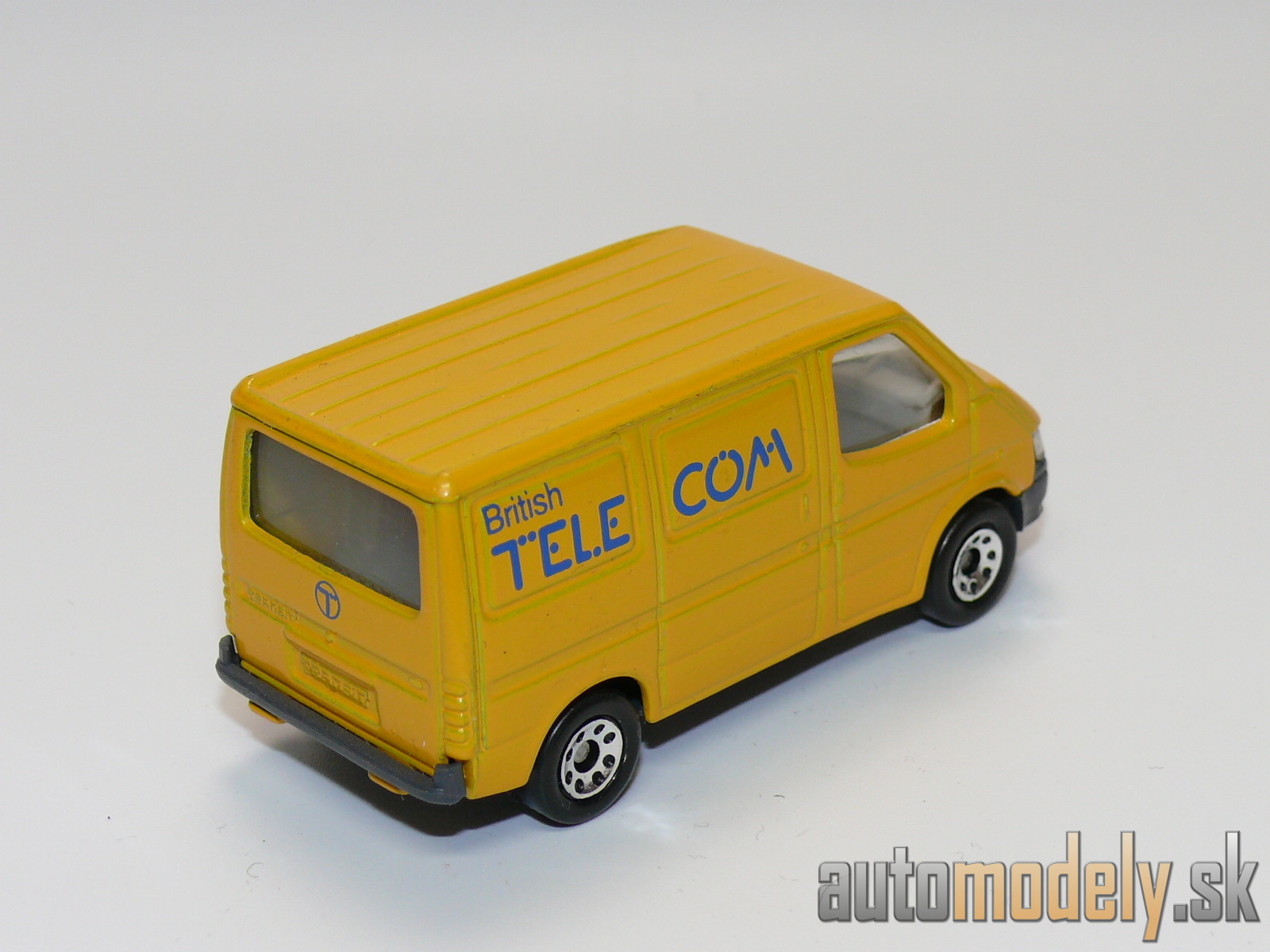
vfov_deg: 17.0
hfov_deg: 22.5
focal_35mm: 87
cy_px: 476
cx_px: 635
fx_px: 3192
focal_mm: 12.3
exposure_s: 1/30
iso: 100
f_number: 4
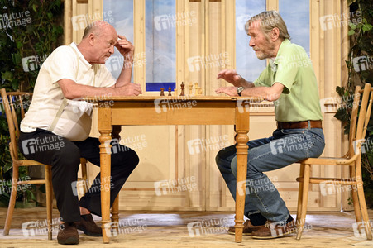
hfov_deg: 23.7
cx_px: 186
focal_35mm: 86
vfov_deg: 15.9
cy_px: 124
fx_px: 890
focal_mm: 86
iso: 1000
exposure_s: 1/125
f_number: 6.3
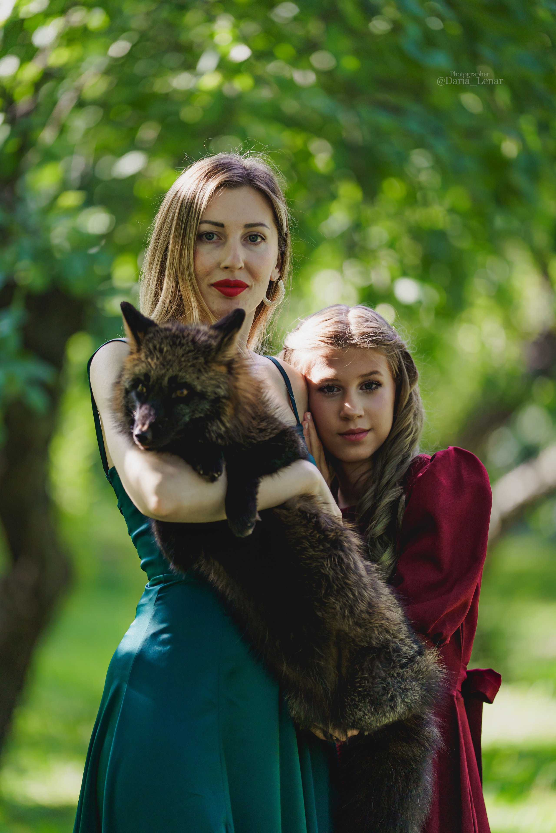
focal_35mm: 200
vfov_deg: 10.3
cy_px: 416
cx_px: 278
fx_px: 4633
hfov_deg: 6.9
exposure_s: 1/800
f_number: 2.8
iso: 500
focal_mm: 200
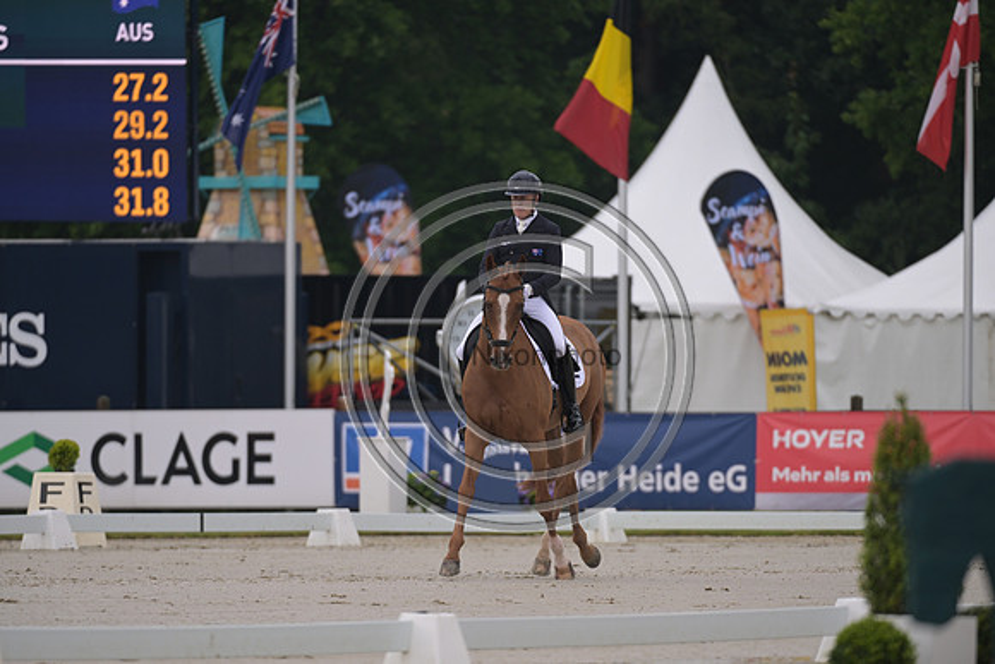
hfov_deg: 5.2
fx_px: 11058
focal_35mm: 400
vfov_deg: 3.4
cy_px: 332
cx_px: 498
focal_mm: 400
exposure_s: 1/1250
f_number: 5
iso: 560
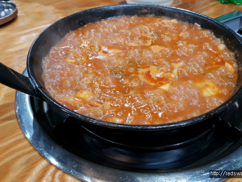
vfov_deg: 42.6
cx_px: 130
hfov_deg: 55.3
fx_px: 231
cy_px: 69
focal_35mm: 33
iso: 250
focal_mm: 4.2
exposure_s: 1/30
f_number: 1.7
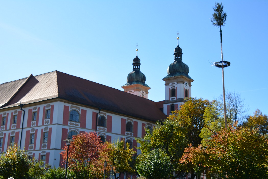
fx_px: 335
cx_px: 134
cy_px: 90
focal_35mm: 45
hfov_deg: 43.6
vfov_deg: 29.9
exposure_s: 1/250
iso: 110
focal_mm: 30
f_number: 8
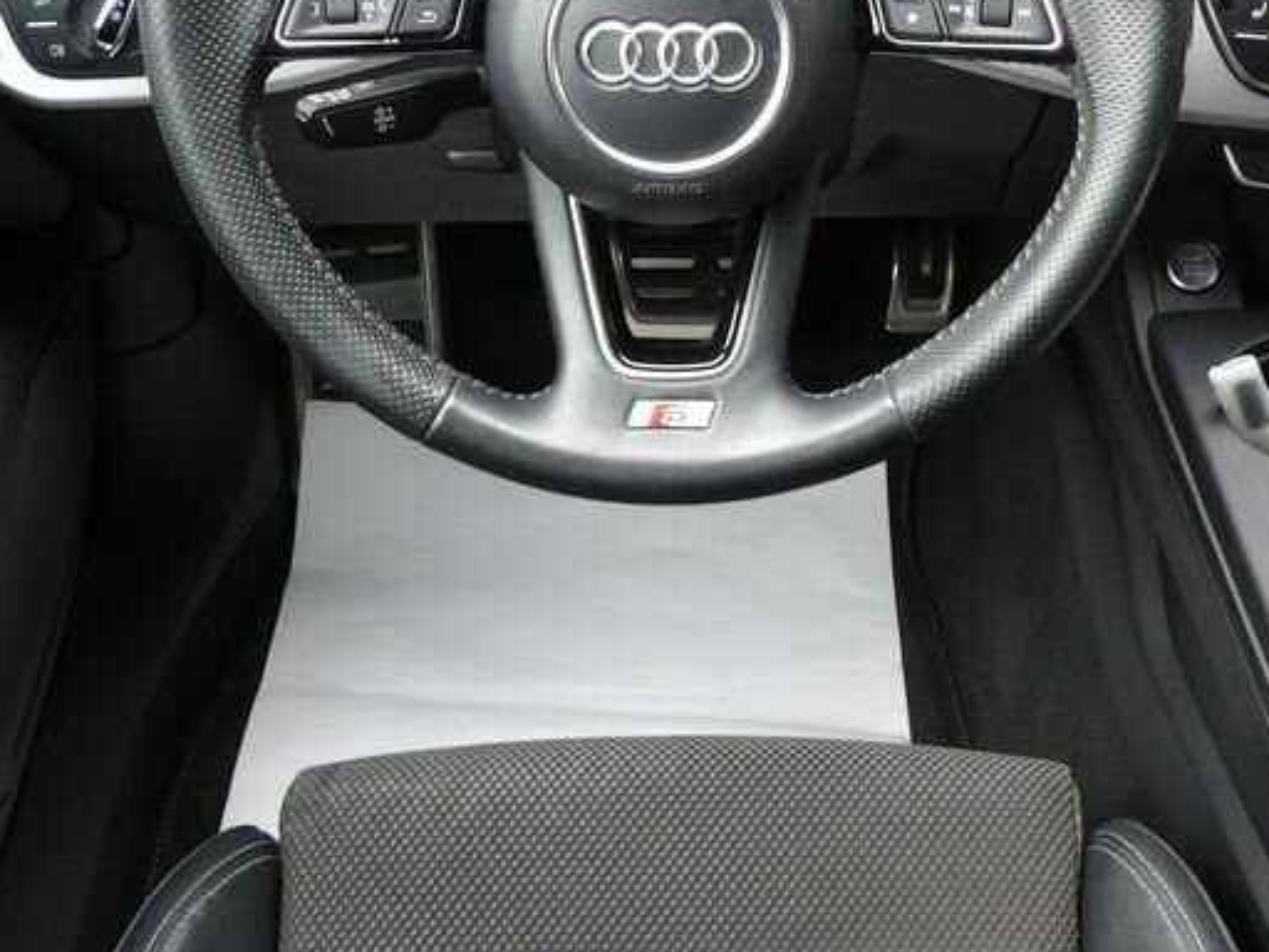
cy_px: 300
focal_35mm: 56
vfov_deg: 25.9
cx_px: 751
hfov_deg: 34.3
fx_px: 2053
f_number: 3.4
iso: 197
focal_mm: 5
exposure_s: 1/33
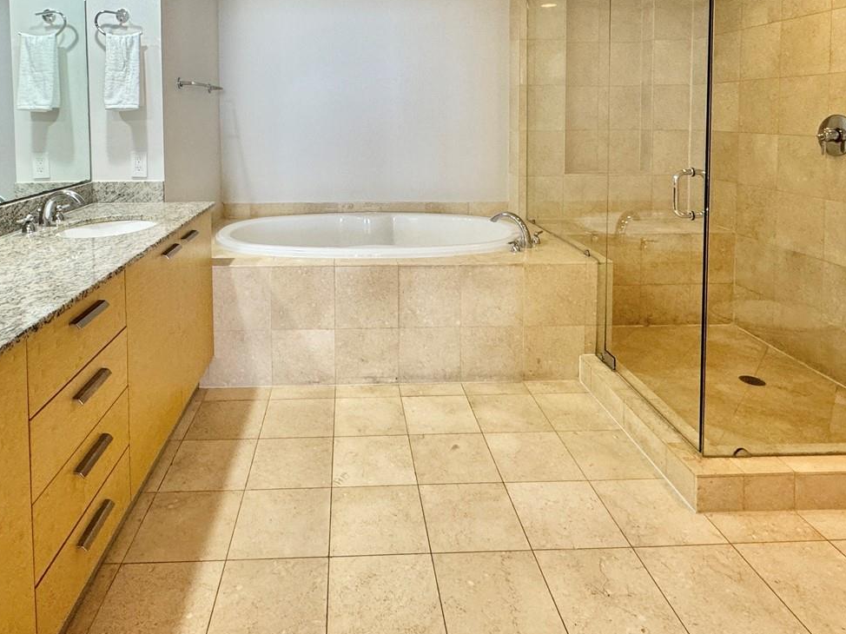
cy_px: 140
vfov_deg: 55.3
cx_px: 362
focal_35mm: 23
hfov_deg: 73.5
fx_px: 562
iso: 200
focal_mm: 2.22
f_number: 2.2
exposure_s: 1/120
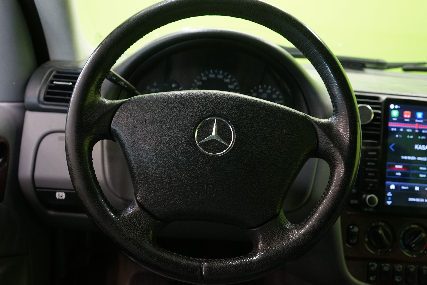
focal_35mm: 30
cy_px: 142
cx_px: 214
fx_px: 356
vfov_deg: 43.6
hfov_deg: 61.9
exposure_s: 1/25
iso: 1600
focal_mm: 30
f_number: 5
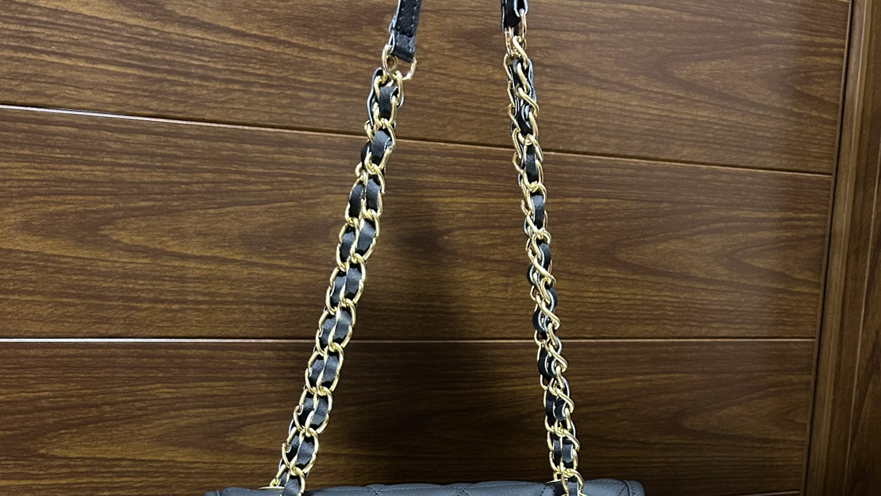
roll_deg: -0.8
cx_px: 439
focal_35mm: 38
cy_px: 504
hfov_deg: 52.8
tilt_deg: -11.8
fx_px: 888
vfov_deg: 29.0
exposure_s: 1/30
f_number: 1.5
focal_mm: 5.7
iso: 640
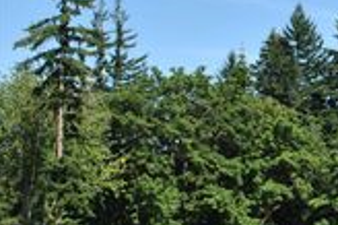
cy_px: 204
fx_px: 1032
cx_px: 511
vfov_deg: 12.3
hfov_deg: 16.8
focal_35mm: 110
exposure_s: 1/250
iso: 100
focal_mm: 24
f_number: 6.3
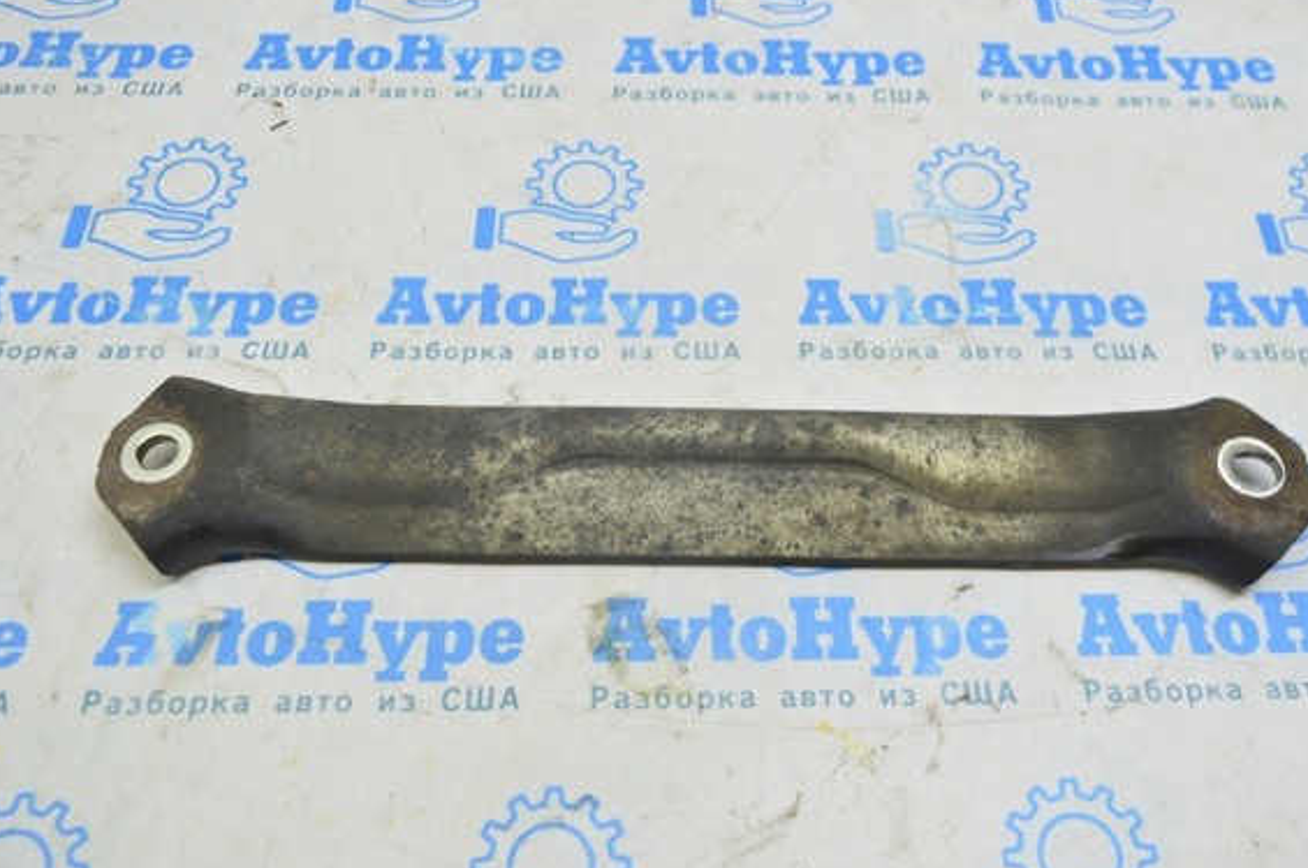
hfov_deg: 55.7
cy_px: 422
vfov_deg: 38.8
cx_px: 722
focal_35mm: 34
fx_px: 1234
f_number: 5.6
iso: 400
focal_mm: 20
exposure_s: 1/20
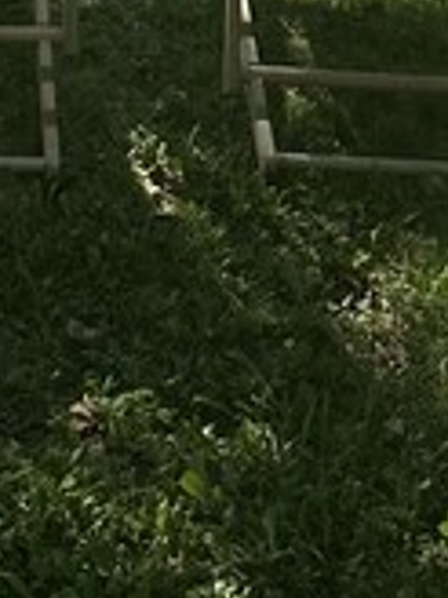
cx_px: -106
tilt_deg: +0.8
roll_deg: +0.2
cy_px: -1079
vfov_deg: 10.3
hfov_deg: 9.7
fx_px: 2588
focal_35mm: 150
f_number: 1.78
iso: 80
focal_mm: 6.86
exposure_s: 1/2469
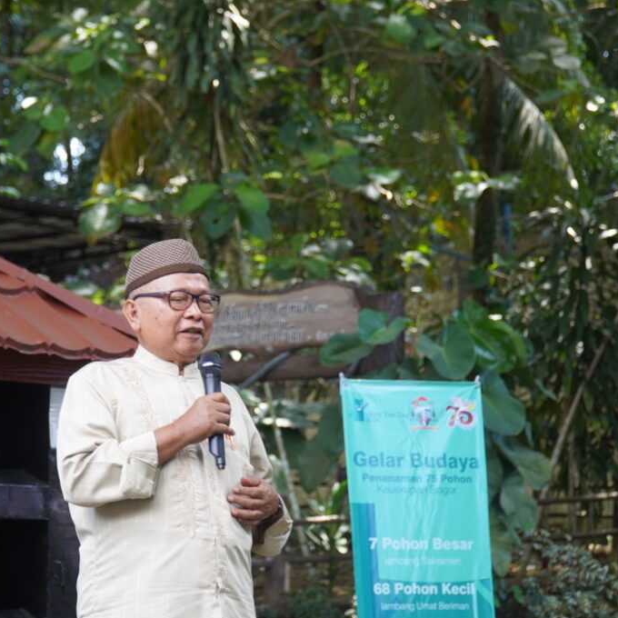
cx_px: 257
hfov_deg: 16.5
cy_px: 310
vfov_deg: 16.5
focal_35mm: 106
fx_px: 2134
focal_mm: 55
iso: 400
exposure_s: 1/160
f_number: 4
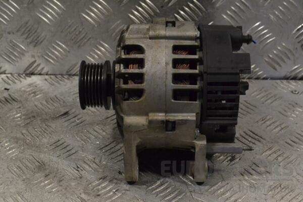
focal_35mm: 60
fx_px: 505
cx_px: 152
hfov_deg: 33.4
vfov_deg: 22.6
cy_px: 101
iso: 3200
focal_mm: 40
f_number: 9
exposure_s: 1/320
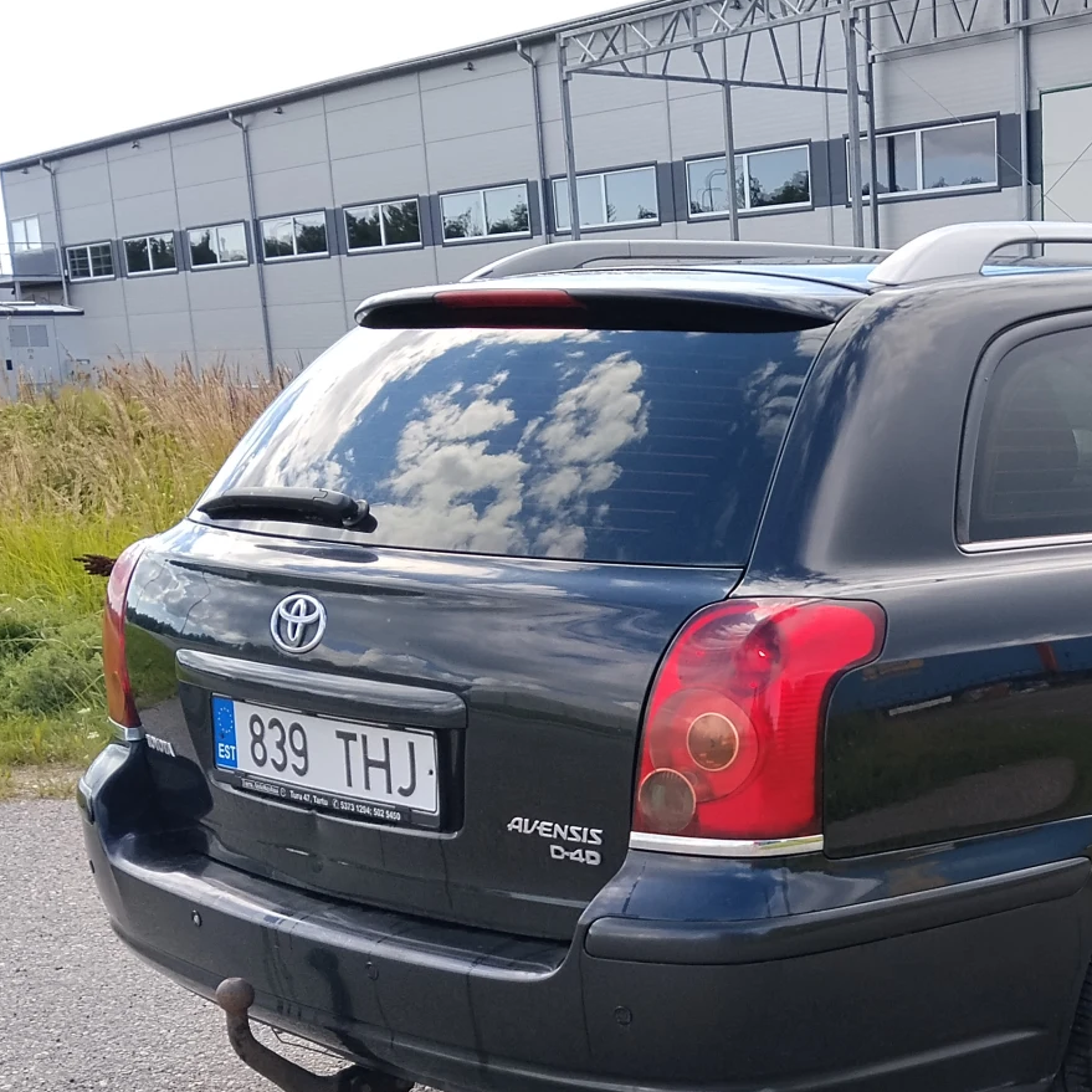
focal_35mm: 56
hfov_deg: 29.1
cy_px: 867
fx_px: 1999
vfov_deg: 29.9
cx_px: 1014
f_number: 1.8
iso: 50
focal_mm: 4.22
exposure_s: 1/731
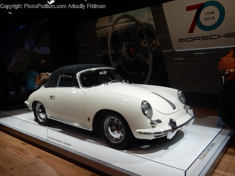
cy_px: 88
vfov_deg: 46.8
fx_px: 204
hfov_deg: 60.0
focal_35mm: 30
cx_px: 118
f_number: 4
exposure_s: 1/200
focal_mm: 5.4
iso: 125
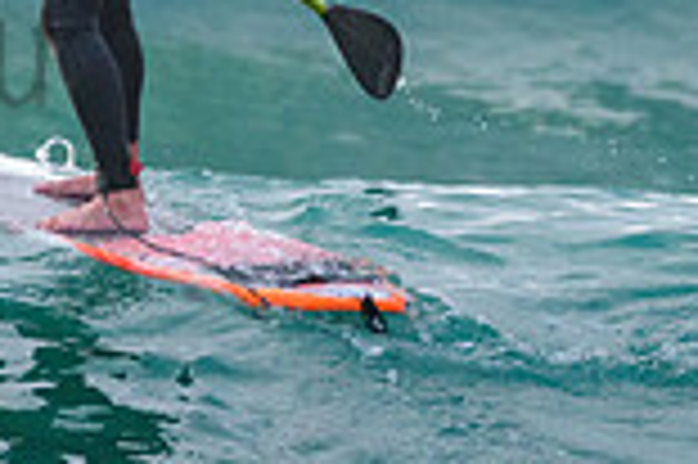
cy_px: 40
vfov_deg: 0.6
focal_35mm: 2296
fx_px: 44469
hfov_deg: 0.9
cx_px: -134
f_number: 5.6
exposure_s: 1/2000
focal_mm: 500
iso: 1400
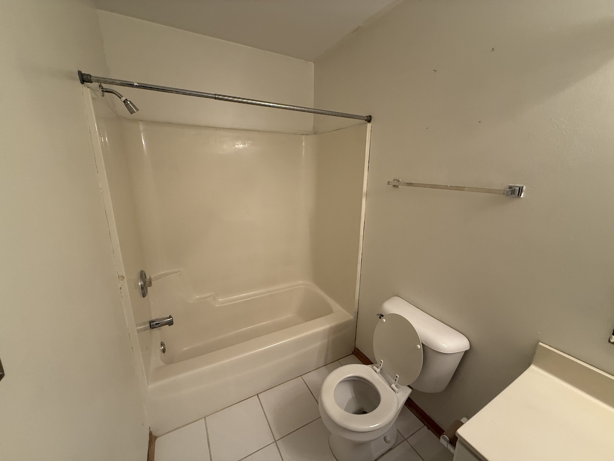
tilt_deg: -13.4
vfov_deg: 85.7
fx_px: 248
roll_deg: -1.1
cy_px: 230
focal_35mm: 14
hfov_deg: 102.1
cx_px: 307
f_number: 2.2
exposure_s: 1/60
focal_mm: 2.22
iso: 250
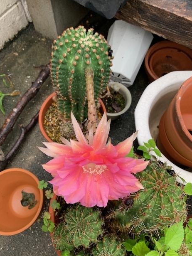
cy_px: 124
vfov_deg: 65.3
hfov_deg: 51.4
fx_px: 200
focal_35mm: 27
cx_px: 95
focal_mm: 4.25
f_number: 1.8
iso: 64
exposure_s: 1/121
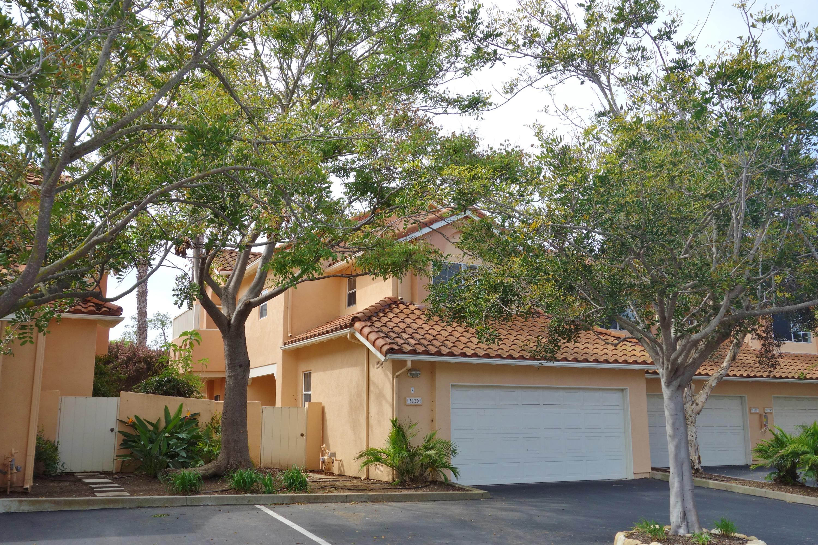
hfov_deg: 57.2
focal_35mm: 33
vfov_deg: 40.0
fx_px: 750
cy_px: 272
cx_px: 409
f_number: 5.6
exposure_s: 1/250
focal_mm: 12.32
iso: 125
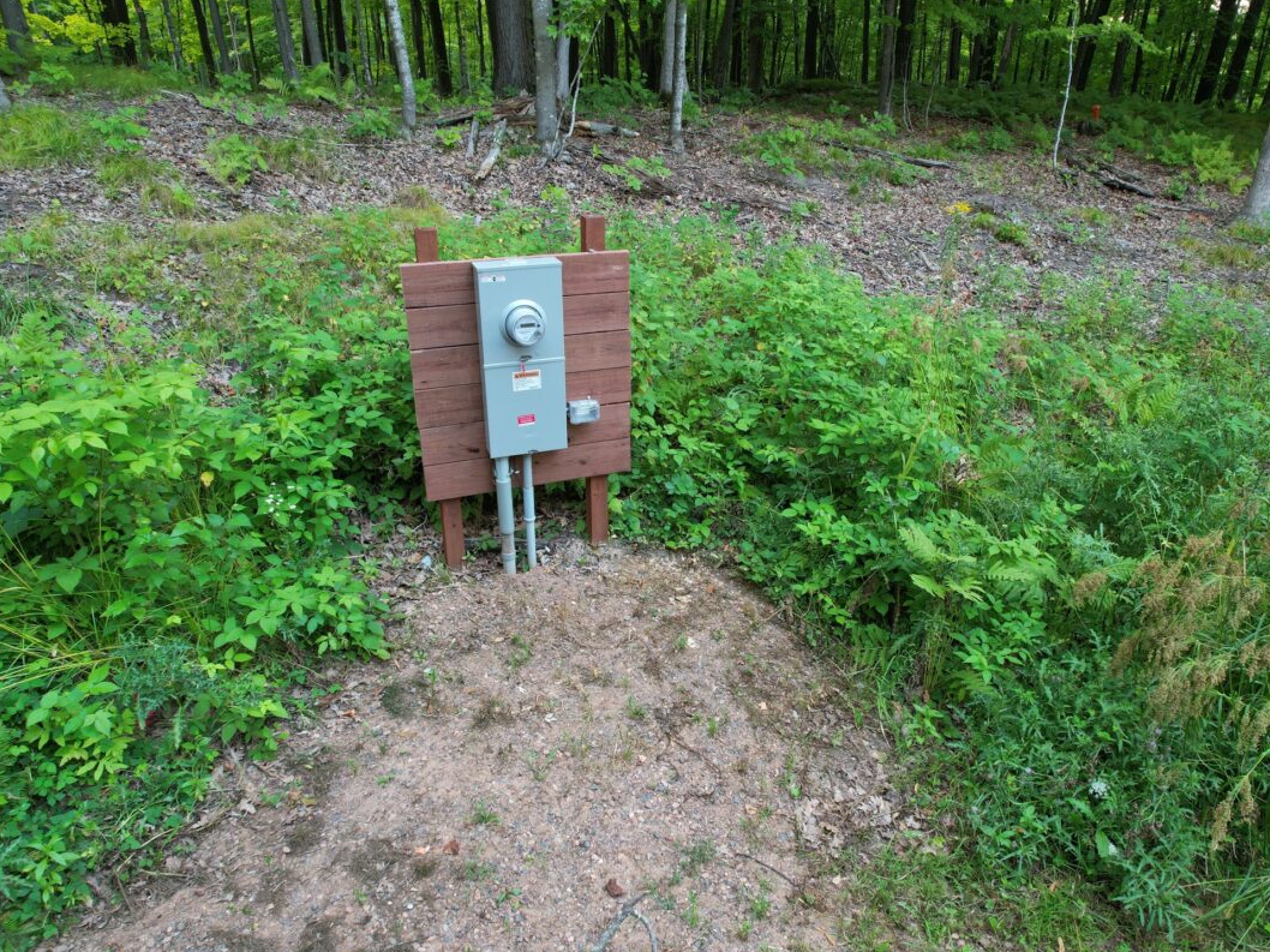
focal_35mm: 24
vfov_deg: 56.8
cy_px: 477
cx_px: 690
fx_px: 880
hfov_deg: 71.5
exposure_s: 1/20
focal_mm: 8.38
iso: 100
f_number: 2.8
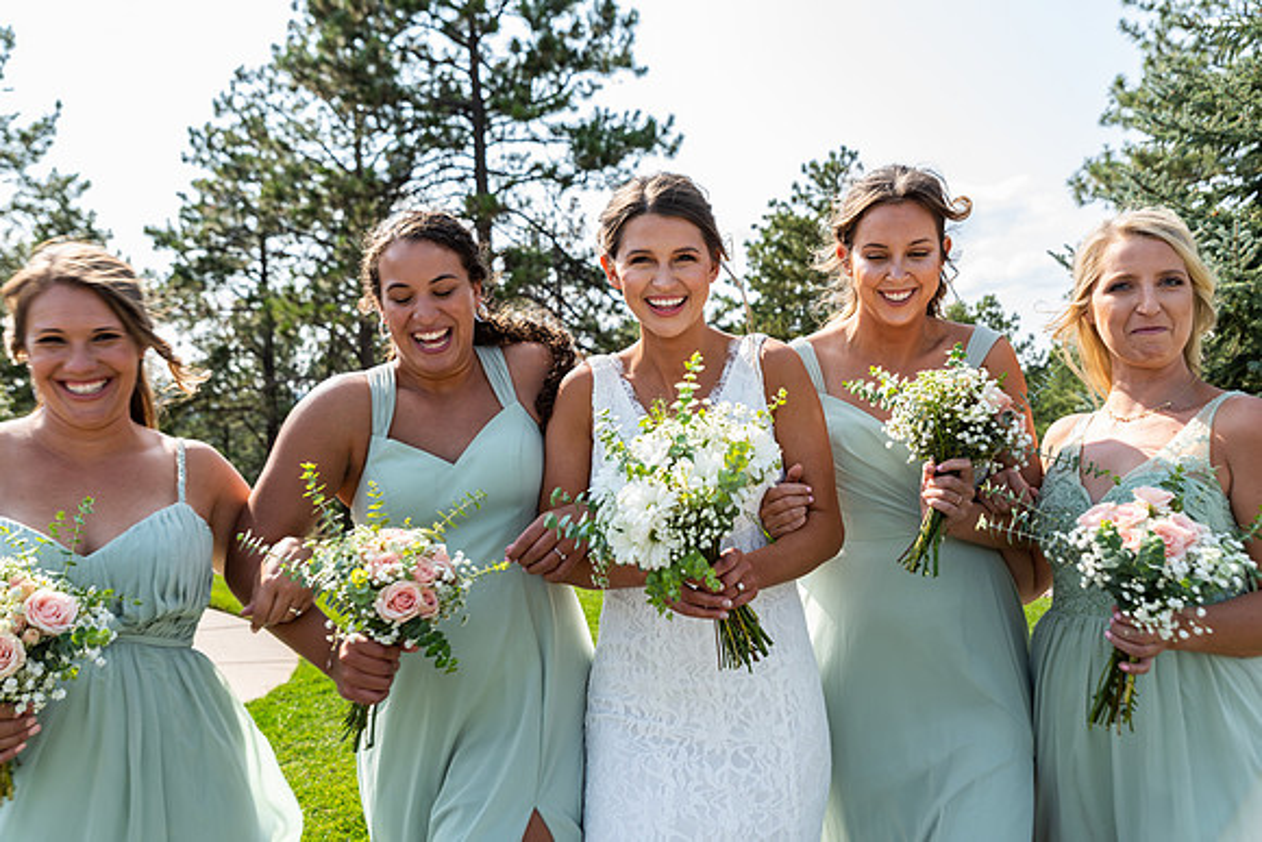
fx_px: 1087
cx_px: 631
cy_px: 421
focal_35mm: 31
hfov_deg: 60.3
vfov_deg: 42.3
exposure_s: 1/160
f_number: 4.5
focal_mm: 31
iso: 80
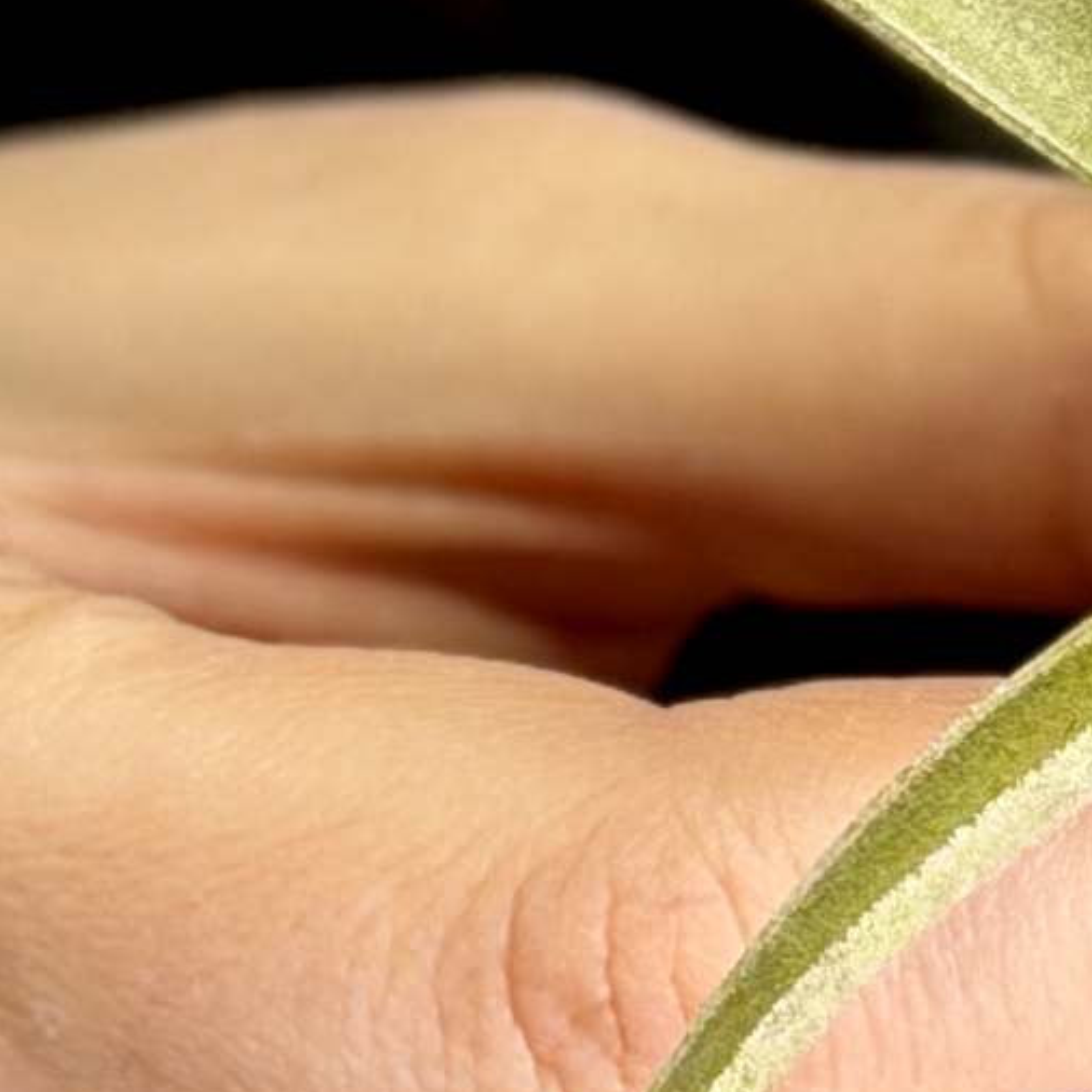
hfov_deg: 5.1
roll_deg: -1.1
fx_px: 12063
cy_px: 294
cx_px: 1636
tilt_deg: -17.5
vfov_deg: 5.2
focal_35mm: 338
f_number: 1.78
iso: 100
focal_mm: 6.76
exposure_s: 1/107
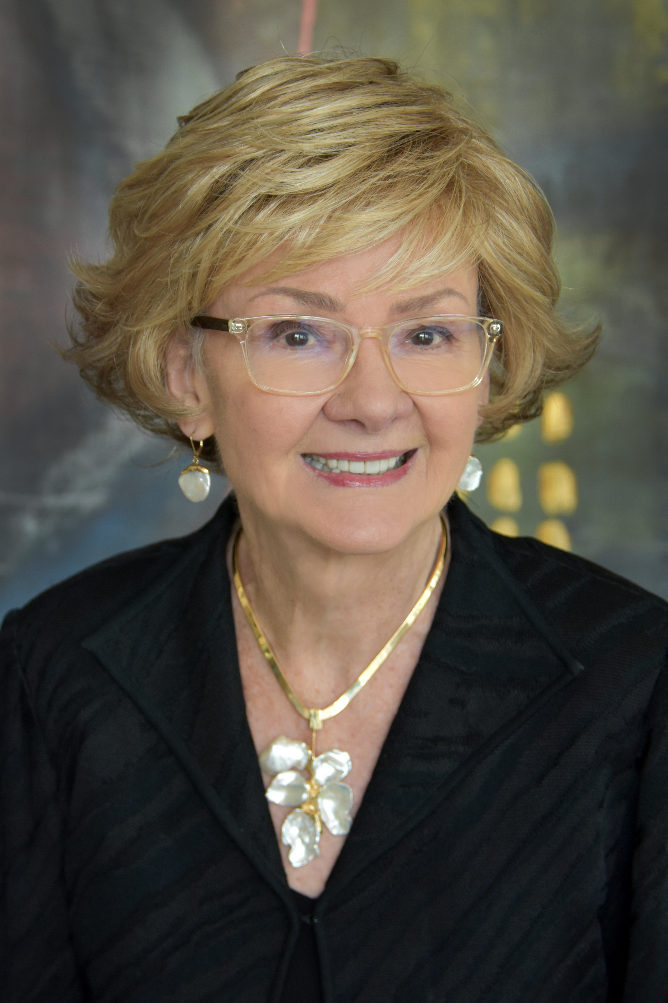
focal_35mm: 102
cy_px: 502
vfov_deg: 20.0
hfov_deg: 13.4
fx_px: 2839
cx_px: 334
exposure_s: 1/80
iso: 800
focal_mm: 68
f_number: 5.6
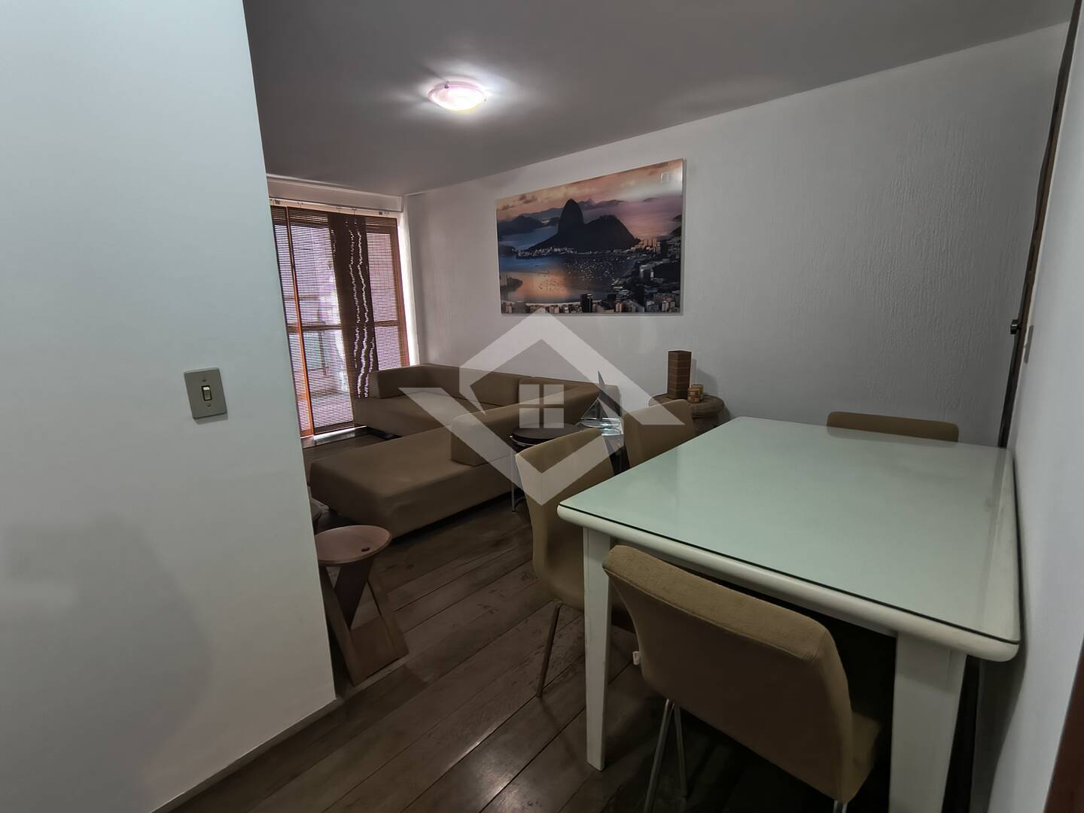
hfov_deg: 110.5
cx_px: 542
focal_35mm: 12
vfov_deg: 94.5
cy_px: 406
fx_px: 376
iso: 382
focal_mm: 2.13
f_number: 2.2
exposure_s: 1/30
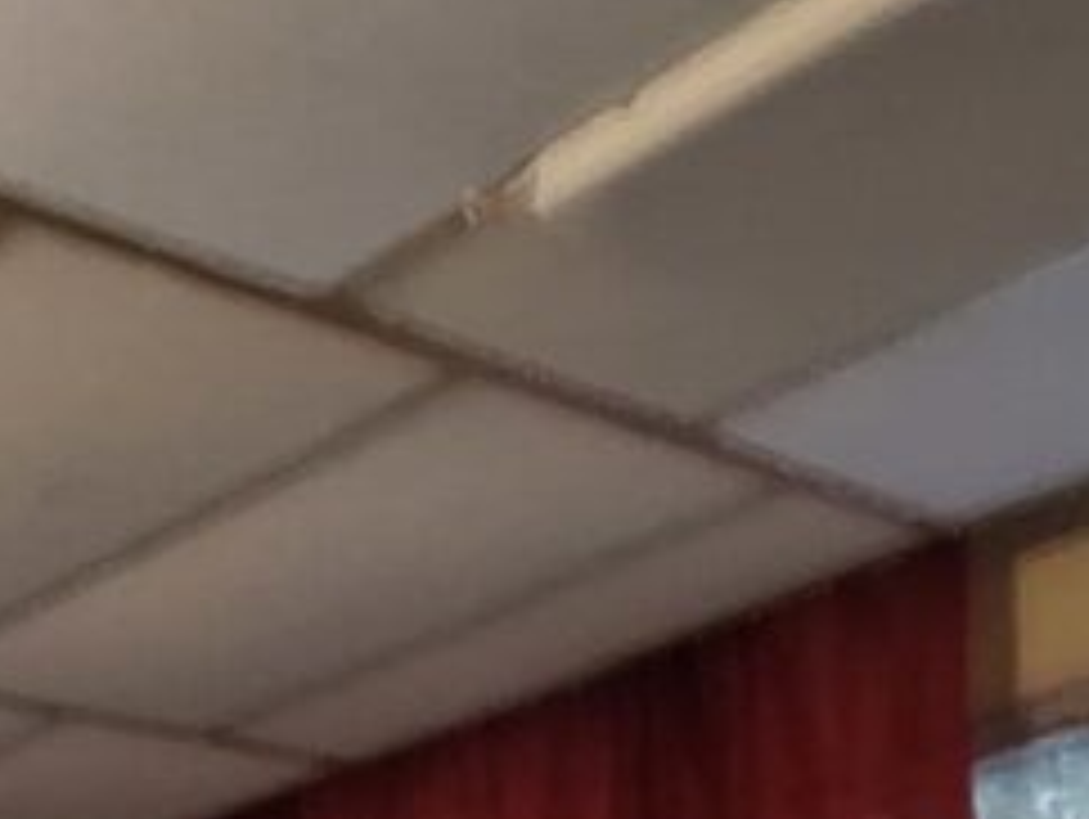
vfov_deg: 18.4
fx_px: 1732
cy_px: 1606
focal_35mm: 55
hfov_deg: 20.0
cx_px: -1026
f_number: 2.2
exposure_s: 1/25
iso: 200
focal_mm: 1.74
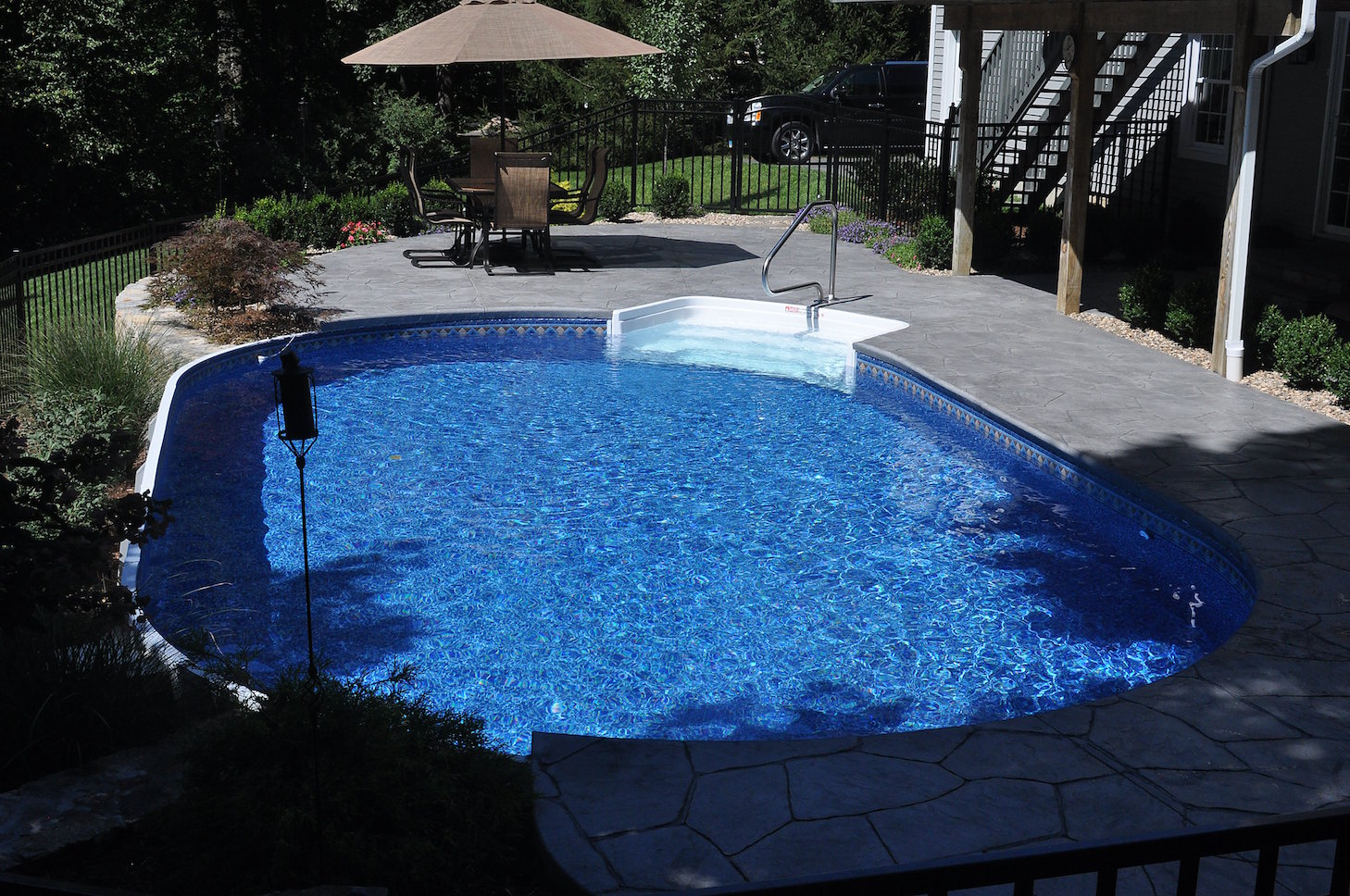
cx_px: 675
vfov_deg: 31.8
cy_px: 448
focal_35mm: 42
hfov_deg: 46.5
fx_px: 1573
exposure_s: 1/640
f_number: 13
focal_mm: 28
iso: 640
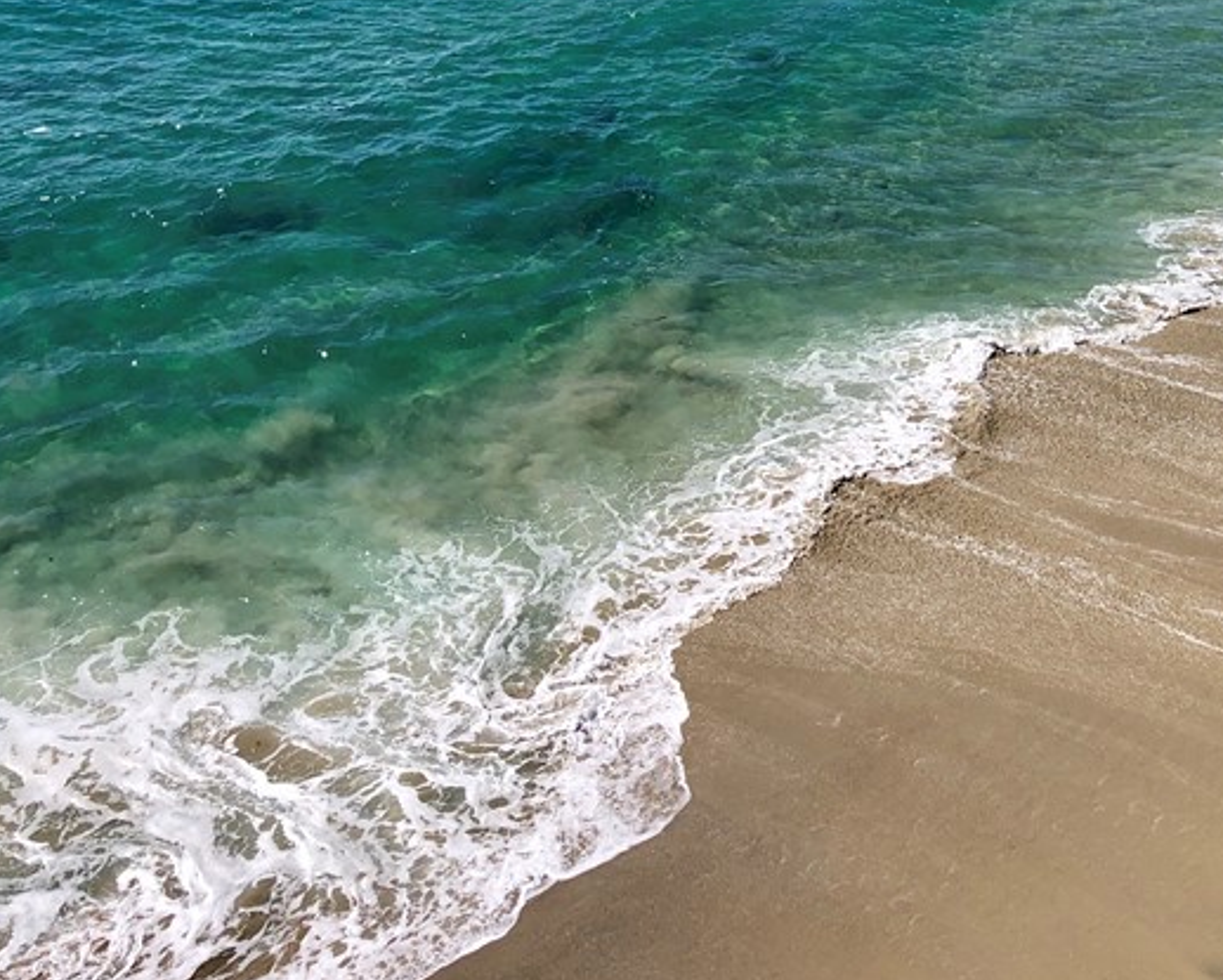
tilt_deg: -19.1
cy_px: 158
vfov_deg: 27.4
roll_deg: -0.6
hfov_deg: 33.8
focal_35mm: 54
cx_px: 956
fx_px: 1956
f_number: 1.8
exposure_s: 1/2857
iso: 20
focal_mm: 4
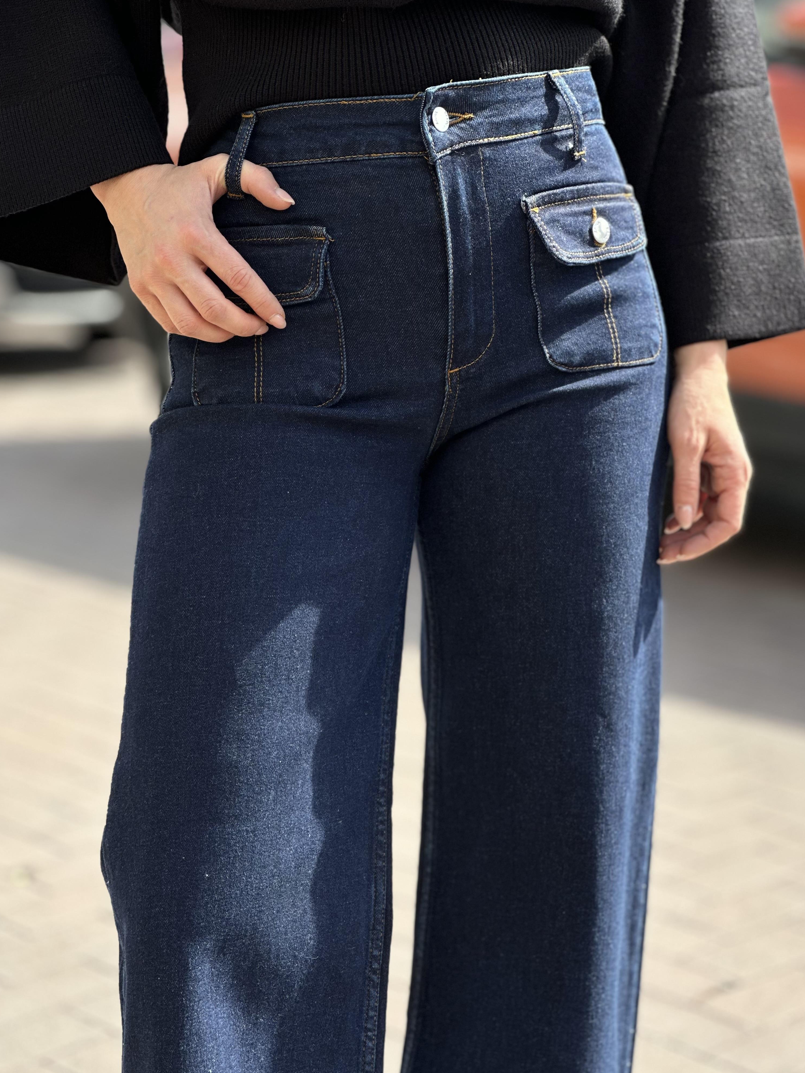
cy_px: 538
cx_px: 405
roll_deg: +1.0
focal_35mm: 78
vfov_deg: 25.0
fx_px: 2419
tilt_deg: -8.3
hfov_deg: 18.9
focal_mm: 9
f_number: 2.8
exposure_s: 1/137
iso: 40
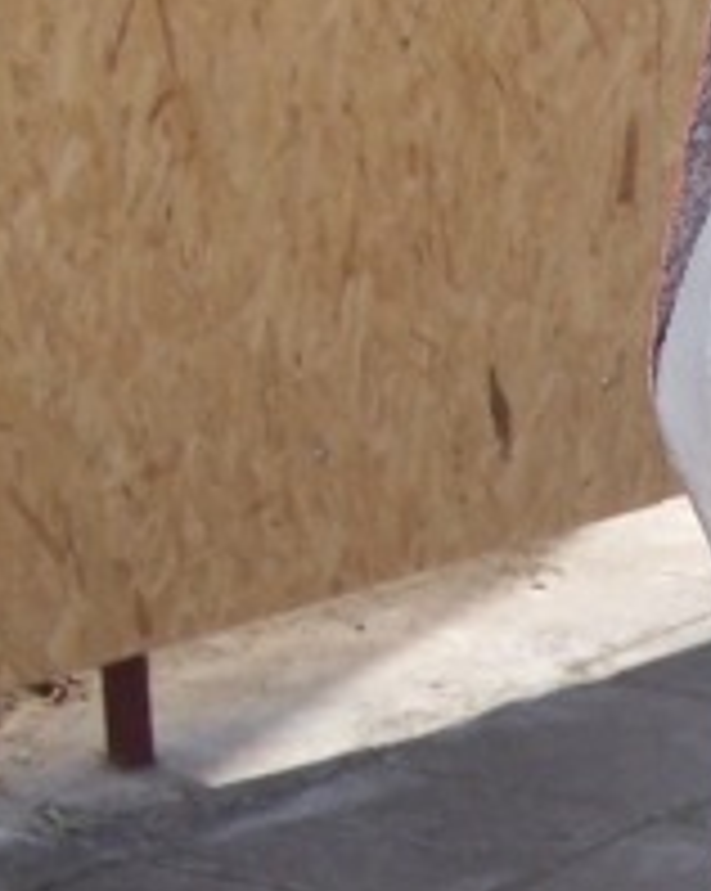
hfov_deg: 9.8
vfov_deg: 12.7
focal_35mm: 150
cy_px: 918
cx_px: 1256
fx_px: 3952
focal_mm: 6.3
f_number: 2.8
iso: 80
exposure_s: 1/640
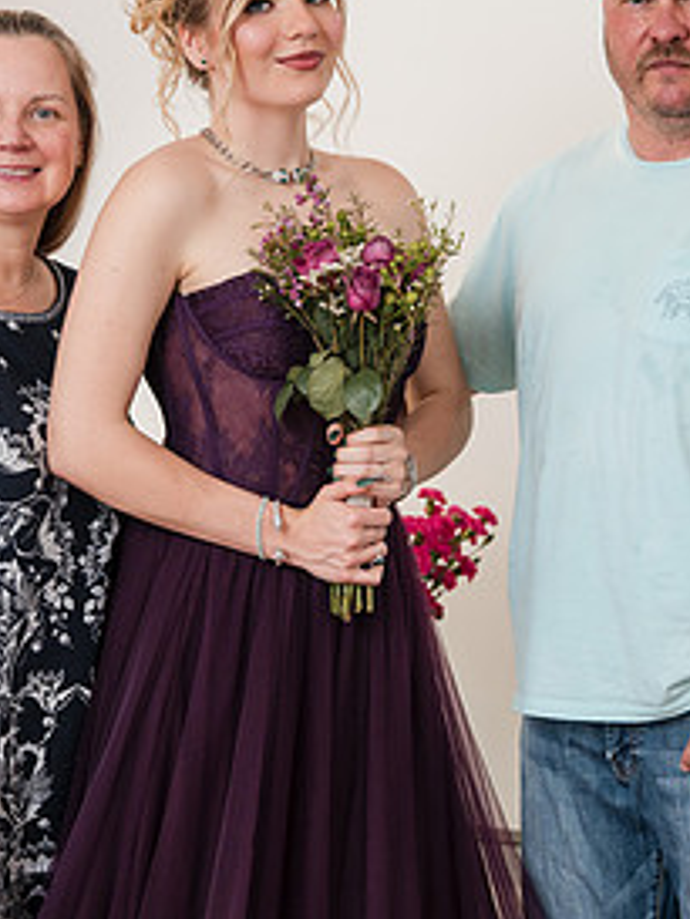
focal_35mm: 102
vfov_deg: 19.2
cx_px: 535
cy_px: 389
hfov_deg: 14.4
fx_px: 2709
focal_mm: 50
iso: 1000
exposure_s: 1/250
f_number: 3.2
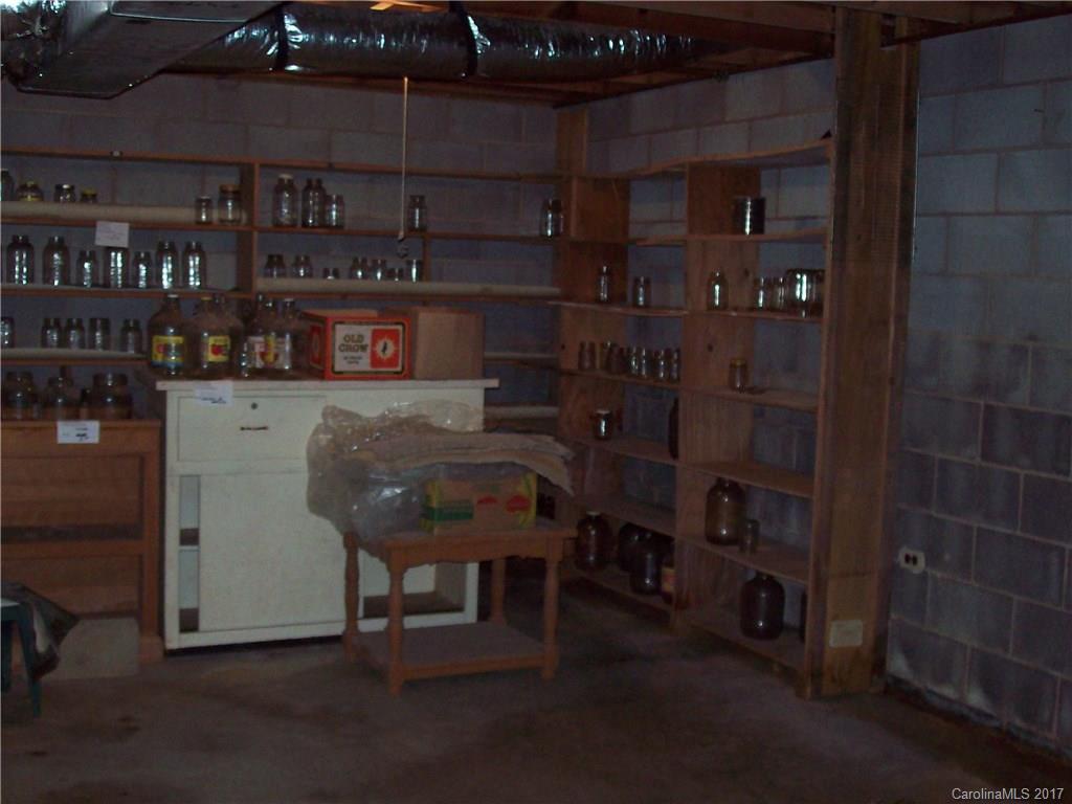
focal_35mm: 45
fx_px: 1394
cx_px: 536
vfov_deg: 32.2
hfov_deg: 42.1
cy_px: 402
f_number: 3
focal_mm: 7.6
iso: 200
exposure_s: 1/73.6
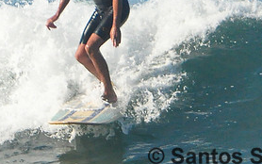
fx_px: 12529
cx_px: 135
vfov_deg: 0.7
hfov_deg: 1.2
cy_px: 27
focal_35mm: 1754
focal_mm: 550
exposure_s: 1/2500
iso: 1250
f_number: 9
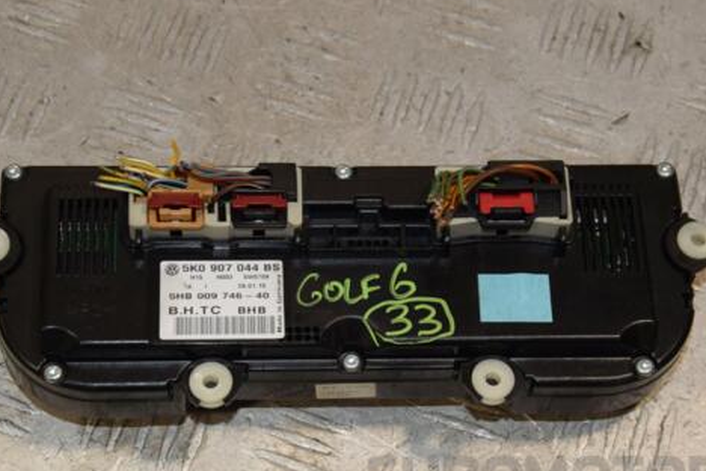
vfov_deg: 13.7
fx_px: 1961
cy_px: 278
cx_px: 339
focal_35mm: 100
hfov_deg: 20.4
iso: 800
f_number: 8
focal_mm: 52
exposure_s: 1/200
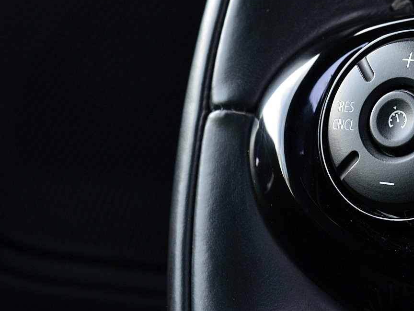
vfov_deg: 10.0
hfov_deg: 13.1
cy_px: 98
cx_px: 385
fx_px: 1781
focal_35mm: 149
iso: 640
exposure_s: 1/60
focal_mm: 55
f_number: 8
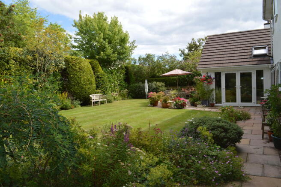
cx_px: 140
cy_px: 94
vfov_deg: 47.8
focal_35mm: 27
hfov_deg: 67.4
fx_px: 211
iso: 100
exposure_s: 1/200
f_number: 6.3
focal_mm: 18
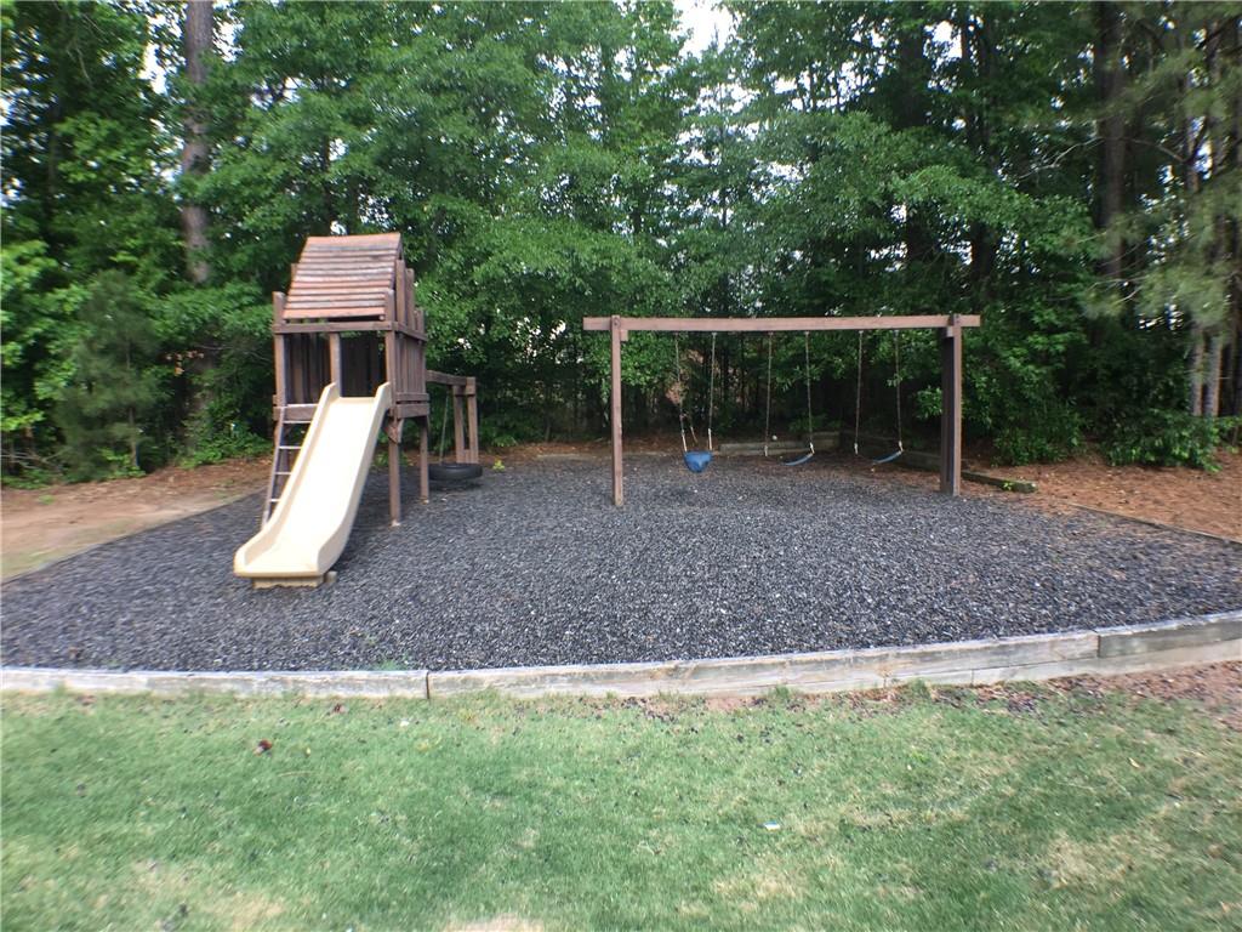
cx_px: 621
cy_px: 466
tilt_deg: -7.0
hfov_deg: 61.7
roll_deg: +2.6
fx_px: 1041
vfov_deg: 48.2
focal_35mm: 29
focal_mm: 4.15
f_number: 2.2
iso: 32
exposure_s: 1/120
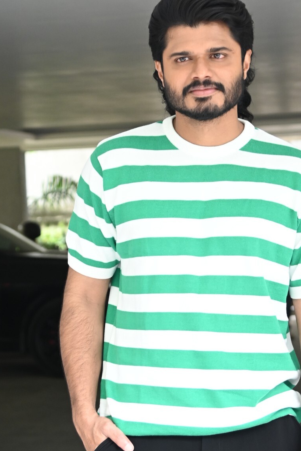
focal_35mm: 112
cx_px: 170
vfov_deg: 18.2
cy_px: 261
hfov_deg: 12.2
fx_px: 1404
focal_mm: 50
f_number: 4
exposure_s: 1/200
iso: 1250
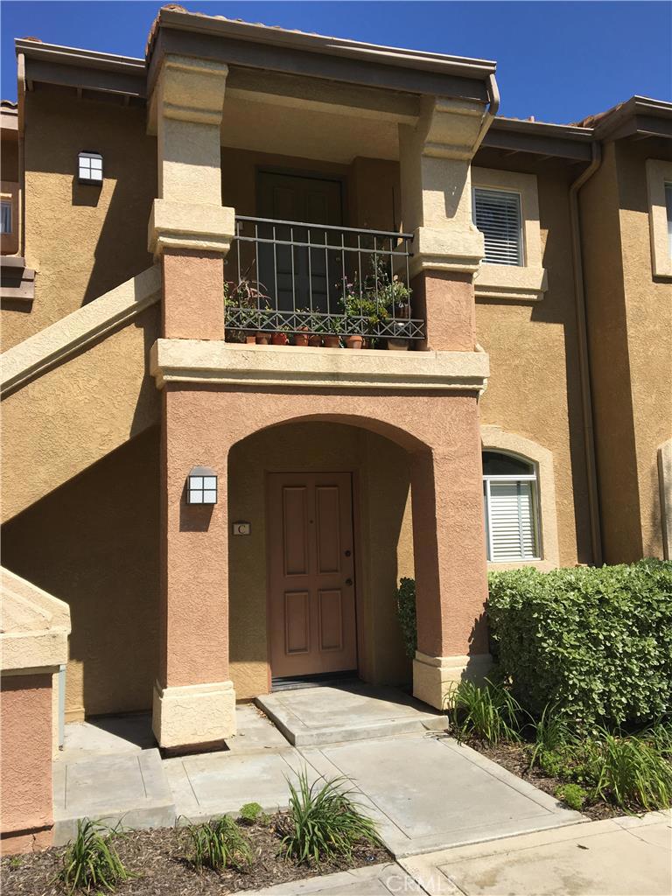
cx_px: 336
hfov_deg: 48.2
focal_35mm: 29
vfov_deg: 61.7
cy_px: 448
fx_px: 751
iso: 25
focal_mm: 4.15
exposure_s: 1/1538
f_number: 2.2
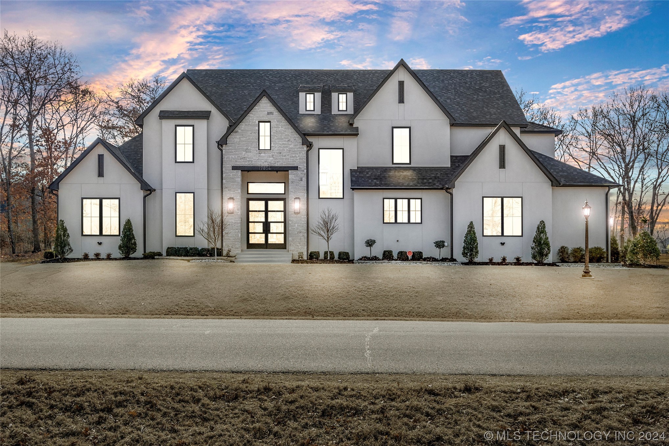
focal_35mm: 36
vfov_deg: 36.9
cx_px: 334
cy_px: 223
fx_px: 669
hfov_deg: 53.1
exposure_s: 1/400
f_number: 8
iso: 400
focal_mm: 24
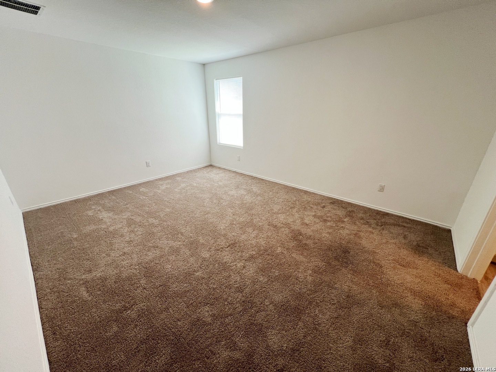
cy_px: 186
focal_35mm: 13
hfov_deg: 106.2
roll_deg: -0.3
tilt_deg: -21.8
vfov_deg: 89.9
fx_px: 186
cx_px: 248
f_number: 1.8
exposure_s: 1/120
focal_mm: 1.57
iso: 100
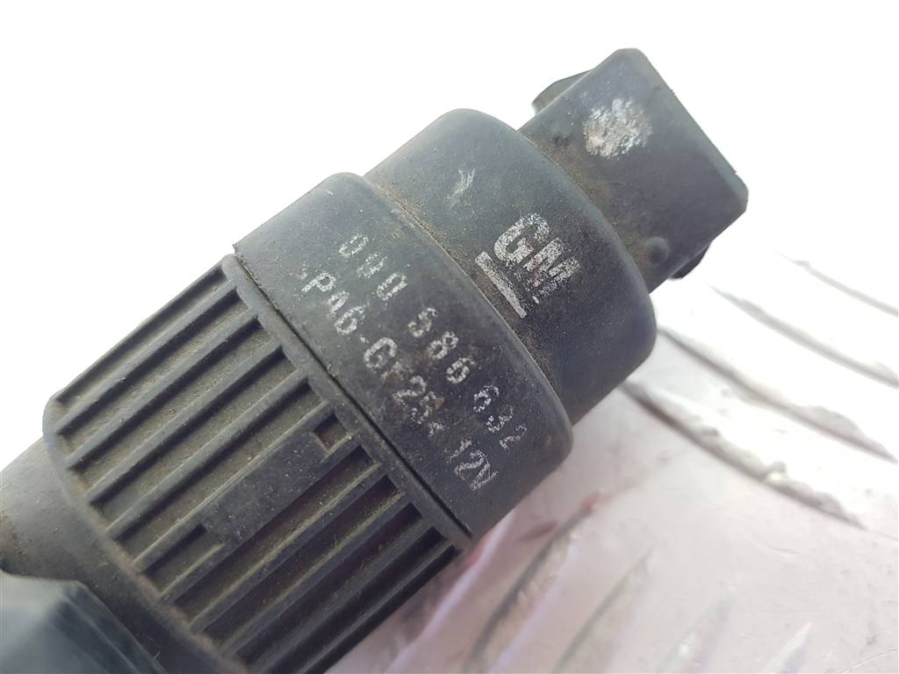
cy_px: 337
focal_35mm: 26
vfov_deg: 53.1
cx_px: 450
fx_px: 675
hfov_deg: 67.3
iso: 125
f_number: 1.7
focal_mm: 4.2
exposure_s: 1/50
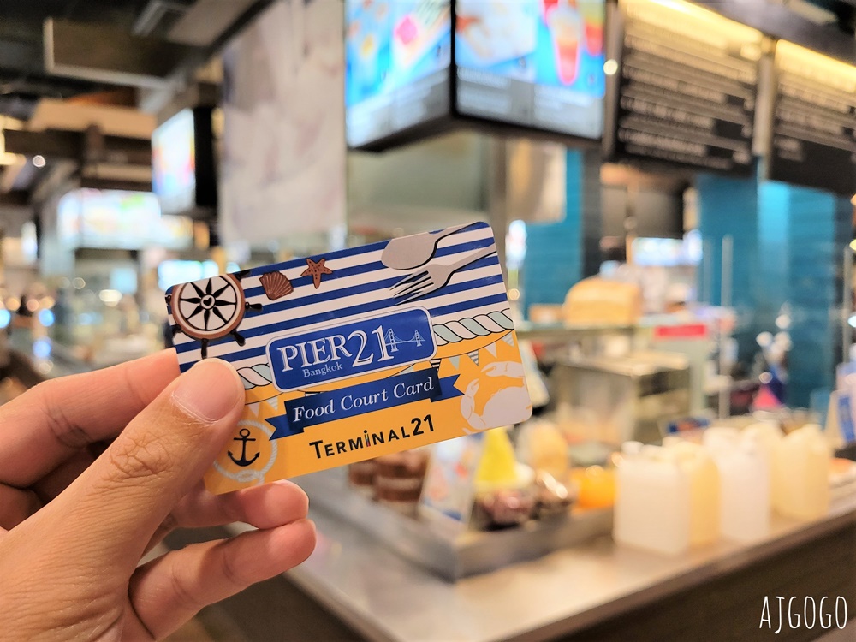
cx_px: 428
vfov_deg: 53.1
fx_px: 643
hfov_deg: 67.3
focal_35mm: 26
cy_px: 321
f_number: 1.8
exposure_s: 1/100
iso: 320
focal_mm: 5.4
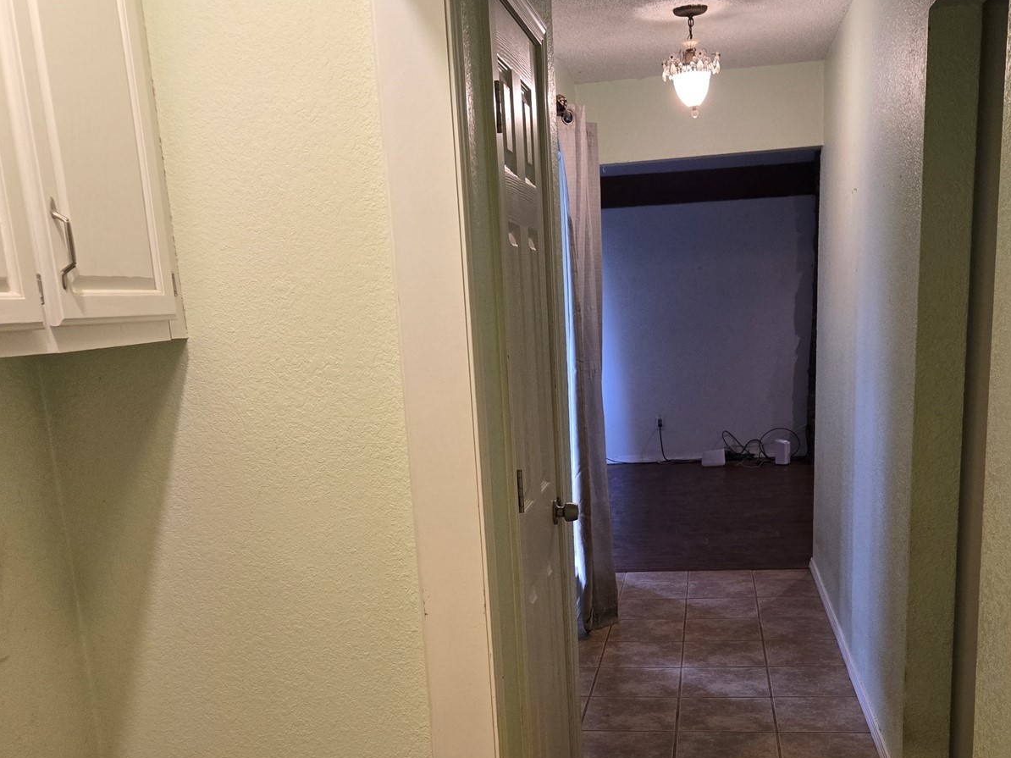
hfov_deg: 50.0
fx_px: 1080
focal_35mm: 37
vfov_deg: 37.7
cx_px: 567
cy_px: 567
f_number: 1.8
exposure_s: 1/120
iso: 320
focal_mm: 5.4
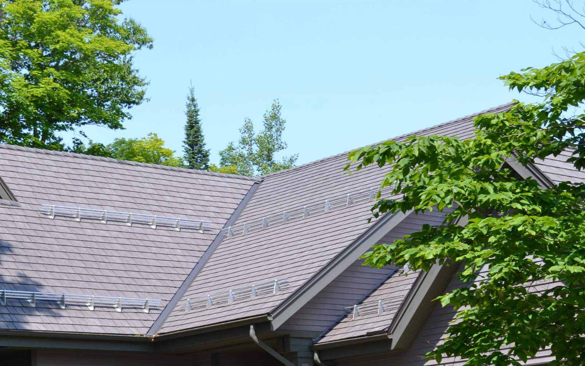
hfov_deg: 21.0
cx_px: 271
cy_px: 371
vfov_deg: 13.0
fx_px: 1578
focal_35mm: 99
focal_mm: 34
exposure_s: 1/200
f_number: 7.1
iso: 100
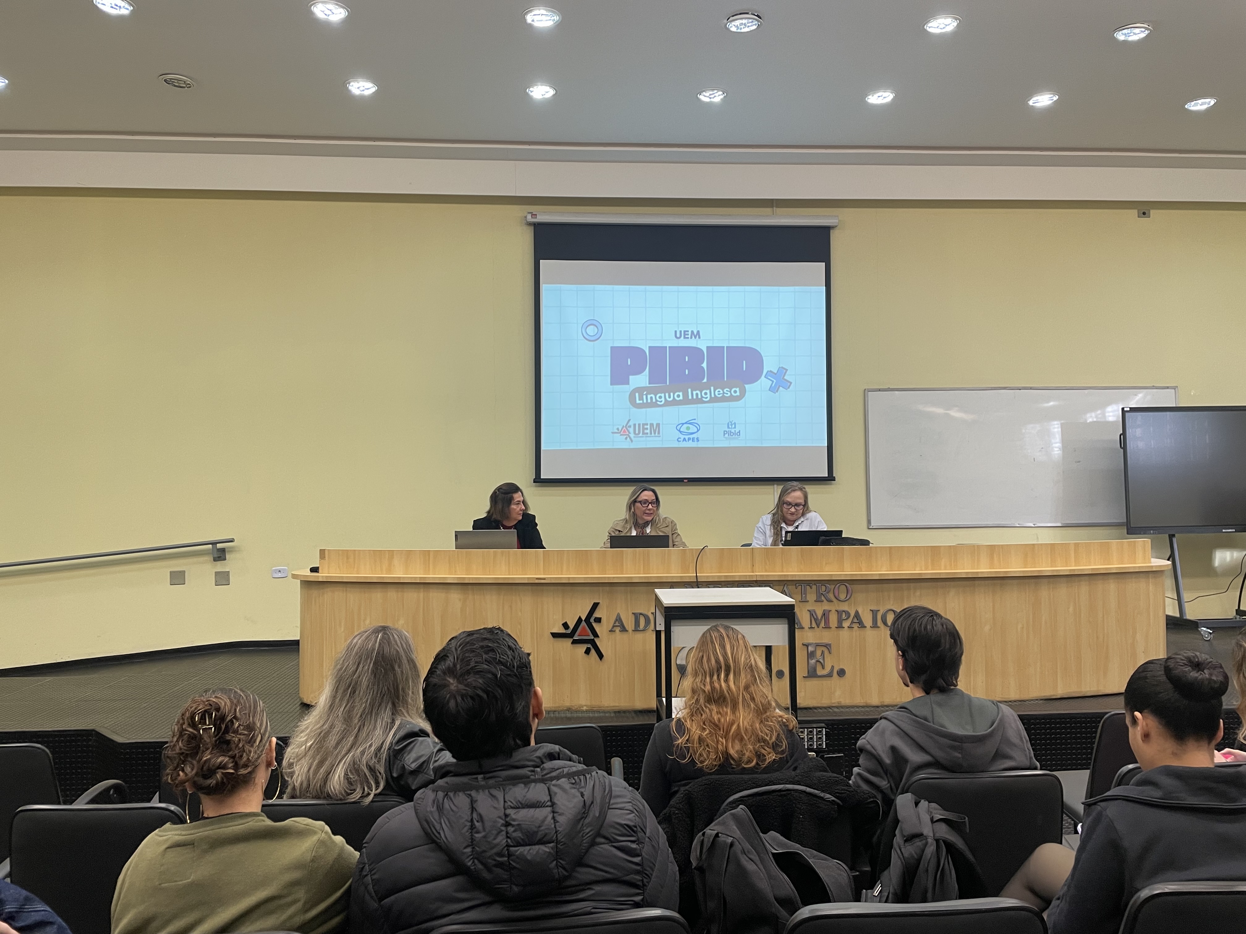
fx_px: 936
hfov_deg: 67.3
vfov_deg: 53.1
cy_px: 467
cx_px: 623
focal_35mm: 26
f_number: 1.6
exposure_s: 1/60
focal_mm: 4.2
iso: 80
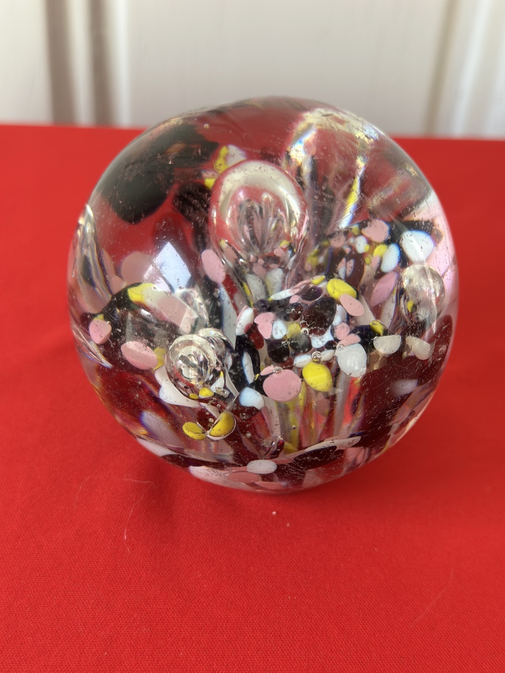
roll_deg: -3.6
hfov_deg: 30.3
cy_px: 336
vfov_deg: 39.7
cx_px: 252
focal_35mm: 48
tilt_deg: -35.7
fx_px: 934
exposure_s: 1/121
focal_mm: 6.86
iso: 125
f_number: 1.78
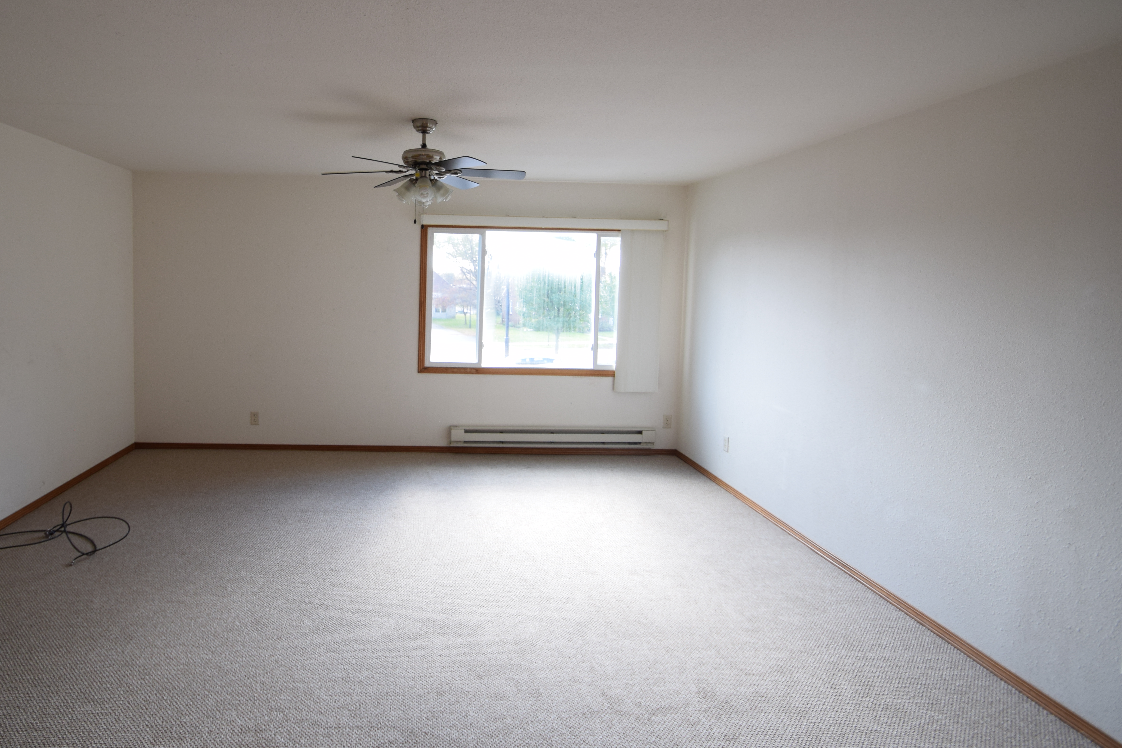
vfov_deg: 64.2
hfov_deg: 86.1
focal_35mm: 19
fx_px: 592
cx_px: 461
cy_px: 313
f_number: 5
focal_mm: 10
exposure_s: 1/100
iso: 400
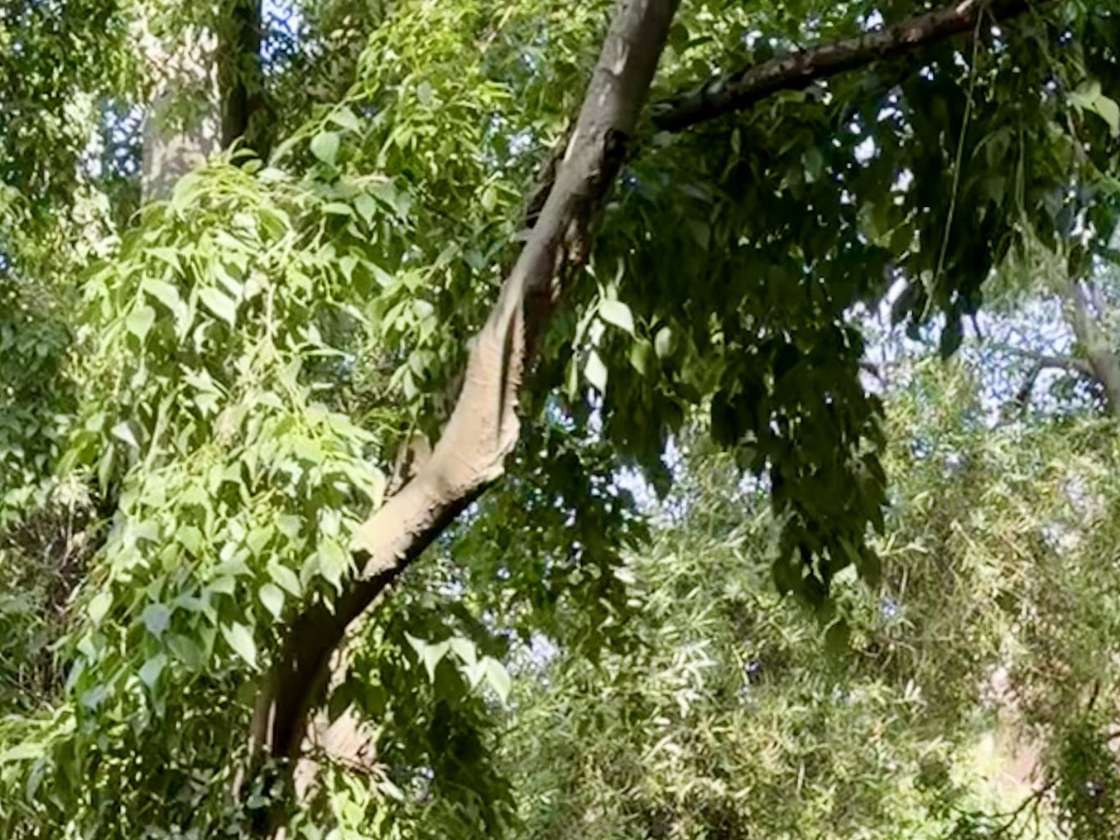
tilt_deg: -1.5
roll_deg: +0.2
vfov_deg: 9.7
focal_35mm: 143
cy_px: 1631
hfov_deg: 13.8
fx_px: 4627
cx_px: 739
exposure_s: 1/309
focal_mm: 6.76
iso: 80
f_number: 1.78
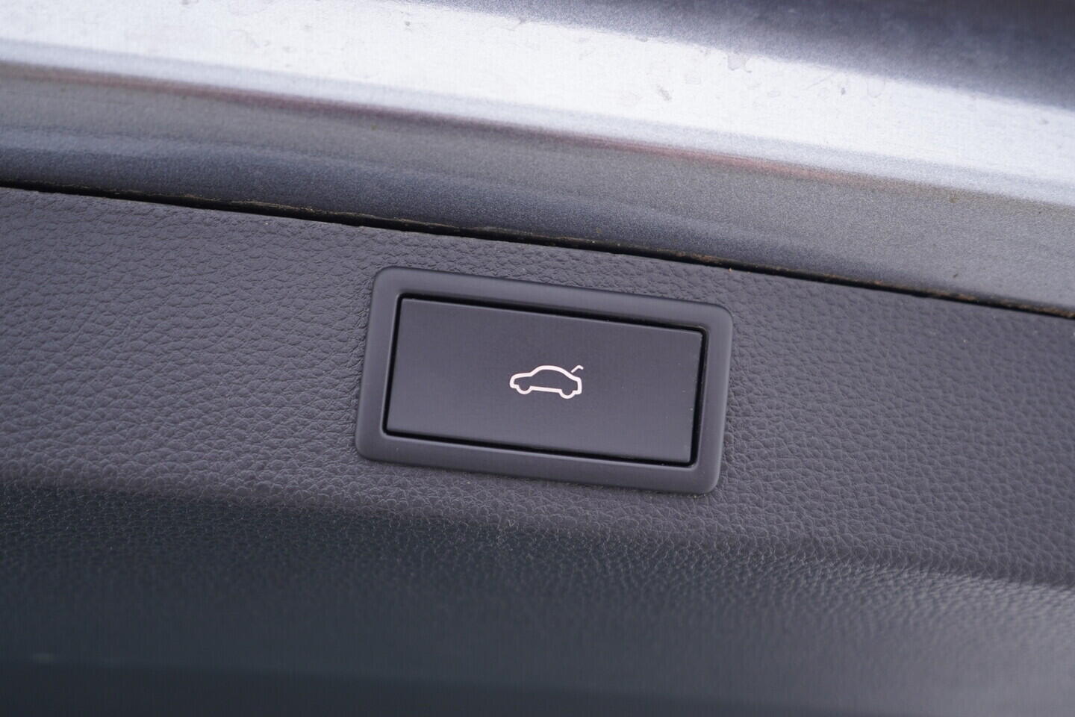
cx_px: 538
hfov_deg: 53.1
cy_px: 358
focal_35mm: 36
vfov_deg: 36.9
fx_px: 1075
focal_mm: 24
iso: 250
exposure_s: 1/40
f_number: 2.8
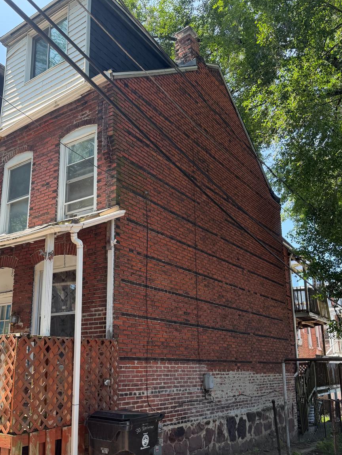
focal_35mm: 32
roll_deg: +0.8
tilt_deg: +16.3
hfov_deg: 44.0
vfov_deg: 56.6
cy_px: 263
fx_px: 422
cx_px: 139
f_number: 1.78
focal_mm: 6.76
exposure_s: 1/535
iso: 100
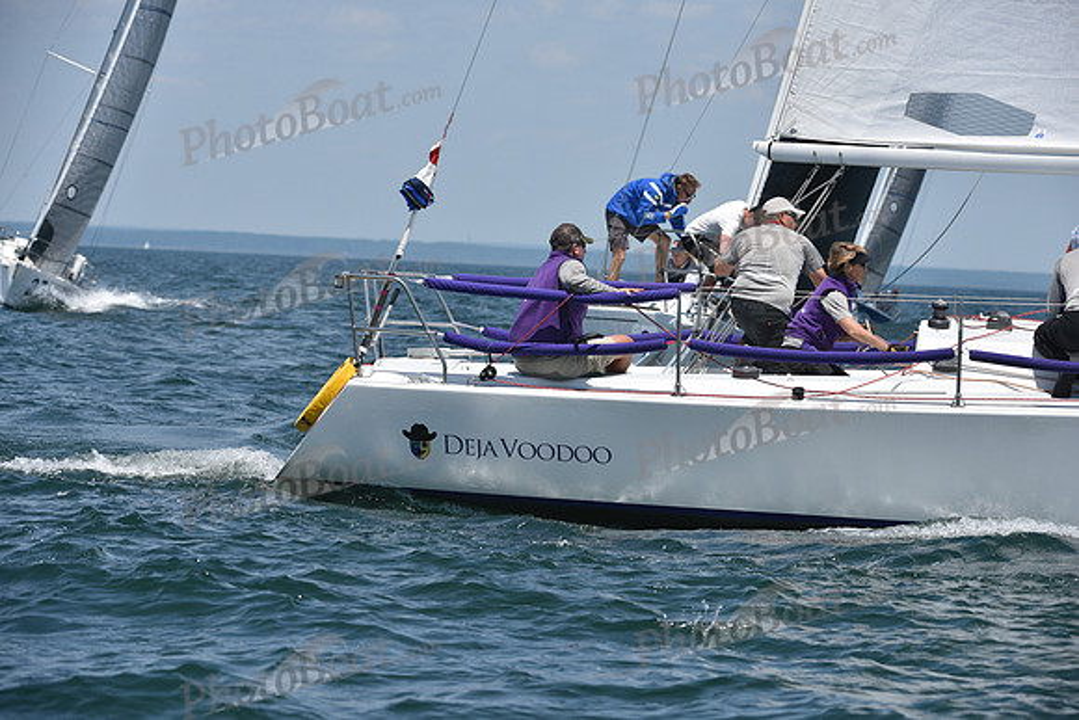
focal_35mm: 200
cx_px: 540
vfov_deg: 6.9
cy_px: 360
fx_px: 5996
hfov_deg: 10.3
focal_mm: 200
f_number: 7.1
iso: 320
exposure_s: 1/1600
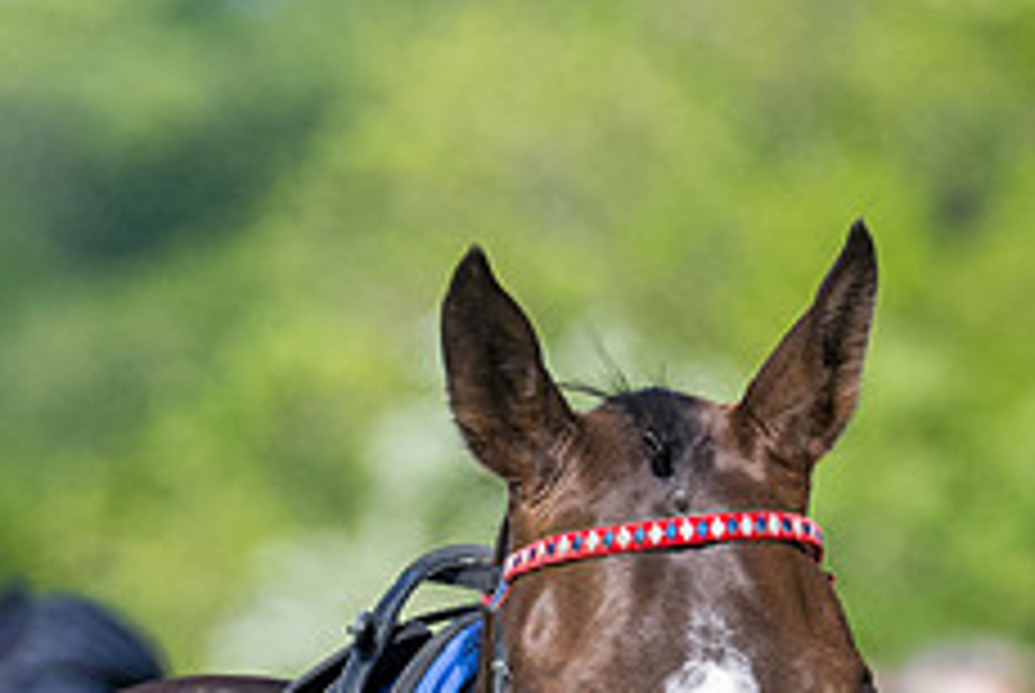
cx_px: 1502
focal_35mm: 1072
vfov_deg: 1.3
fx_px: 30859
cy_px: 673
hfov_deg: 1.9
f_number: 4
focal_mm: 200
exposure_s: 1/5000
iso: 400
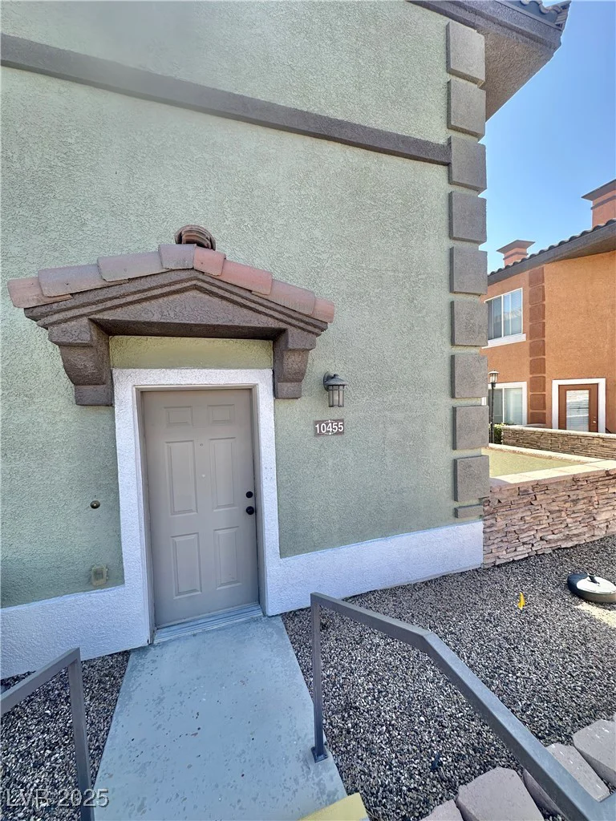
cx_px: 308
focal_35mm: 14
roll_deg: +1.7
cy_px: 410
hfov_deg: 85.7
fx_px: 332
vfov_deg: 102.1
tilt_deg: -0.4
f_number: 2.2
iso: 40
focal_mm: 2.22
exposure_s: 1/509
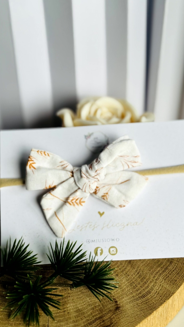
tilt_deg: -37.2
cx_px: 86
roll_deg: +1.0
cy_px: 163
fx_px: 460
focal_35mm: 53
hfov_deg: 22.6
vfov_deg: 39.2
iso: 64
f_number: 1.78
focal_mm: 6.76
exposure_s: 1/331
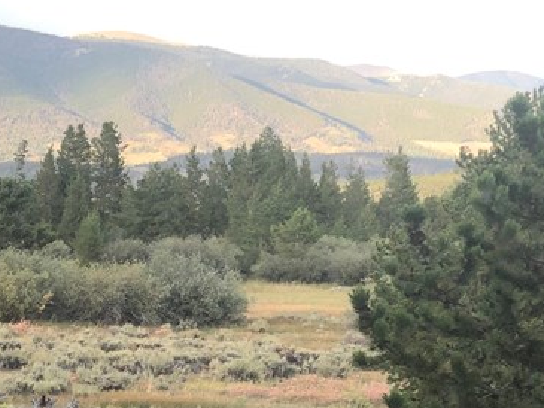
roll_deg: +0.7
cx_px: -183
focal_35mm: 146
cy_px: 412
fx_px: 2295
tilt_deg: -6.3
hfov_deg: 13.0
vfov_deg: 10.1
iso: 32
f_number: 2.4
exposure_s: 1/120
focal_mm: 6
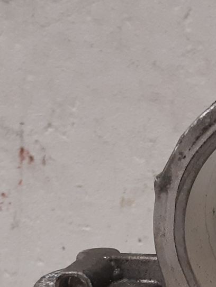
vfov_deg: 19.3
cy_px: 303
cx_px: 212
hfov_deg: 14.9
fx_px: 814
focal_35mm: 98
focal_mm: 3.93
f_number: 1.7
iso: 200
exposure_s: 1/50
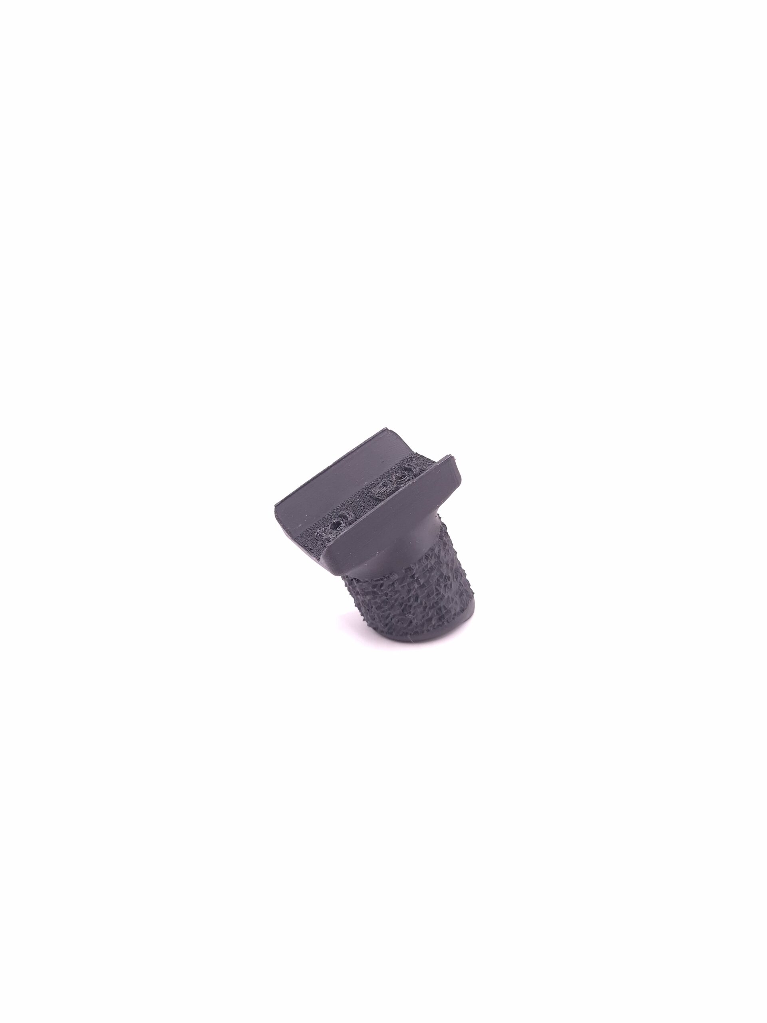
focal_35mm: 23
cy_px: 512
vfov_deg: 73.9
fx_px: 679
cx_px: 384
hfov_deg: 58.9
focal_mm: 5.4
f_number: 1.8
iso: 200
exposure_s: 1/180
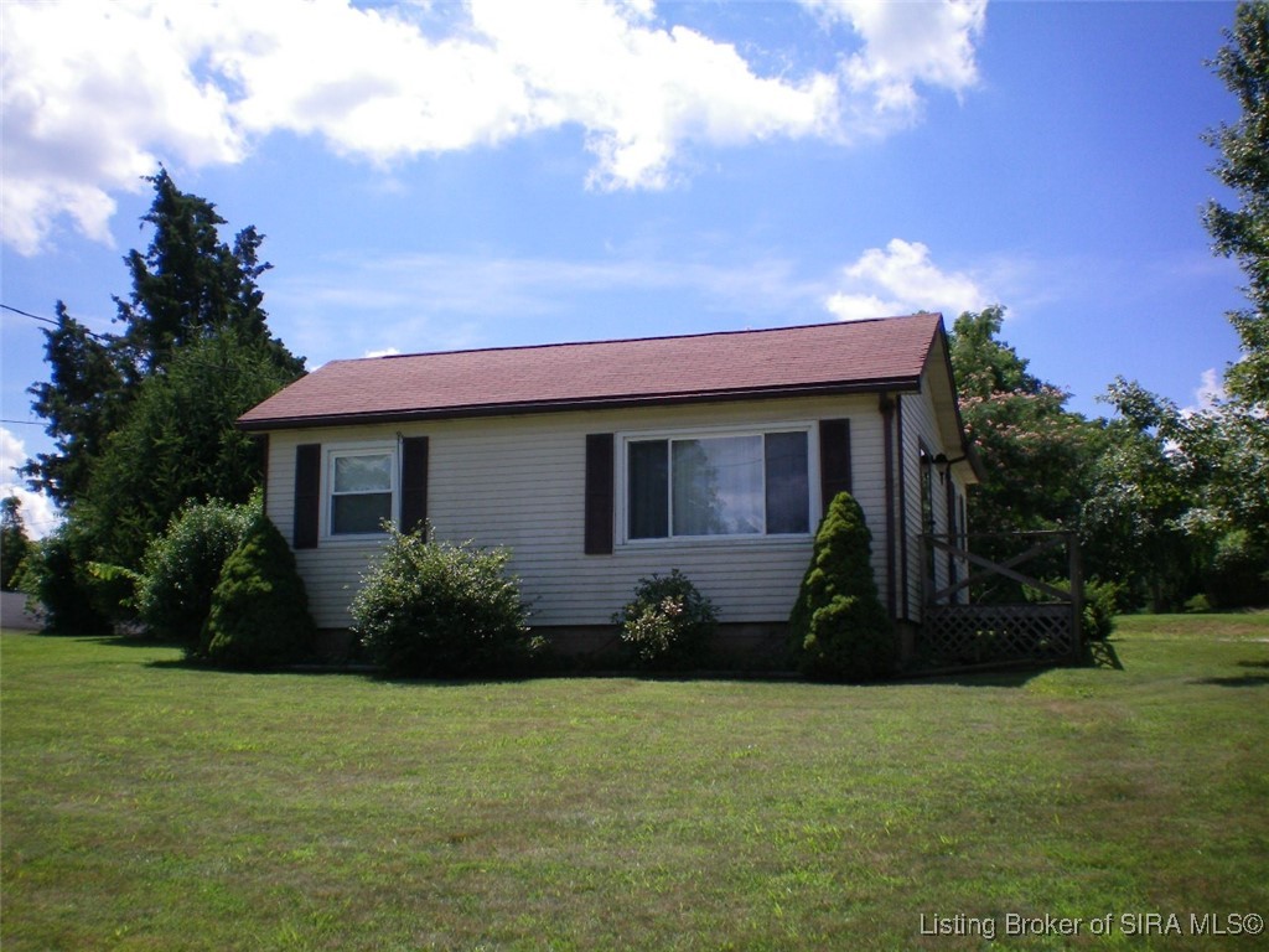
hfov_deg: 49.0
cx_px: 634
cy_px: 476
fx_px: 1393
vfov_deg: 37.7
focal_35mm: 38
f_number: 4.6
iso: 64
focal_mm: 6.3
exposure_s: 1/500
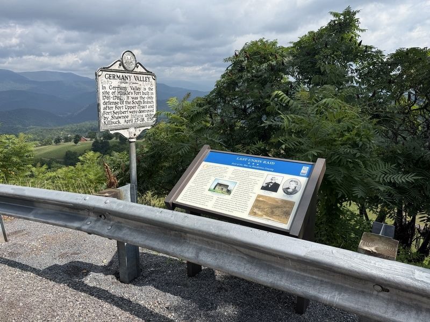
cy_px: 161
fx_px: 298
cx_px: 215
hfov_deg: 71.6
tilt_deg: -10.0
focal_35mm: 24
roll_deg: -1.0
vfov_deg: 56.8
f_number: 1.78
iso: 80
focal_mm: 6.76
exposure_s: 1/5319
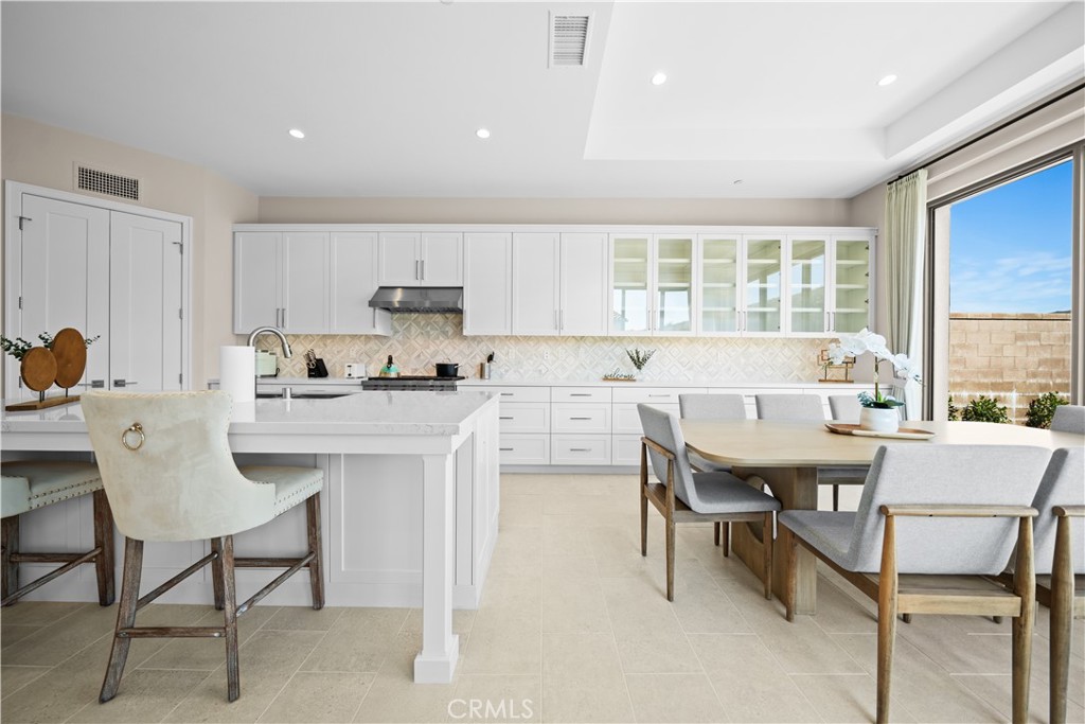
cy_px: 362
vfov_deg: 90.0
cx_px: 542
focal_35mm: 12
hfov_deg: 112.6
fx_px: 362
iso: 100
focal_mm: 12
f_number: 4
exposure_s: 1/30
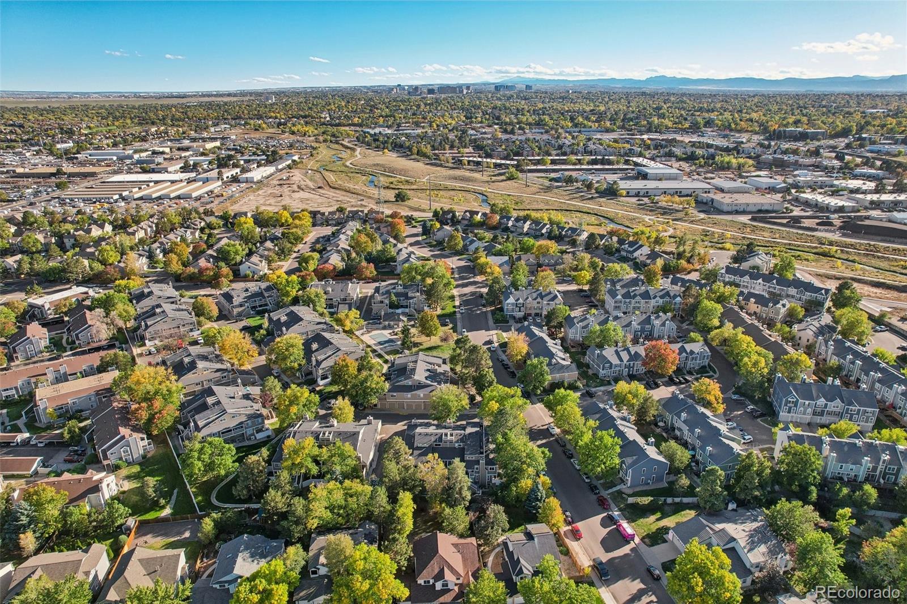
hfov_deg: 78.6
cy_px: 302
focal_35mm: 22
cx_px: 454
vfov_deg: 57.2
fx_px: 554
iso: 100
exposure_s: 1/1000
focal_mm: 8.4
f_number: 2.8
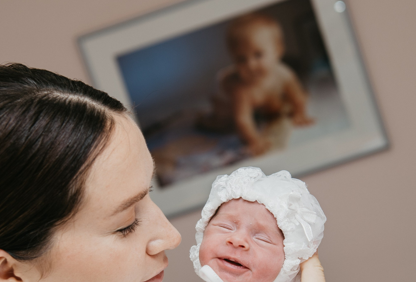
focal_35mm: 107
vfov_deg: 12.9
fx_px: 1243
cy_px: 226
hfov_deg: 19.0
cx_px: 231
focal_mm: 48
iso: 80
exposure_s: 1/160
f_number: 4
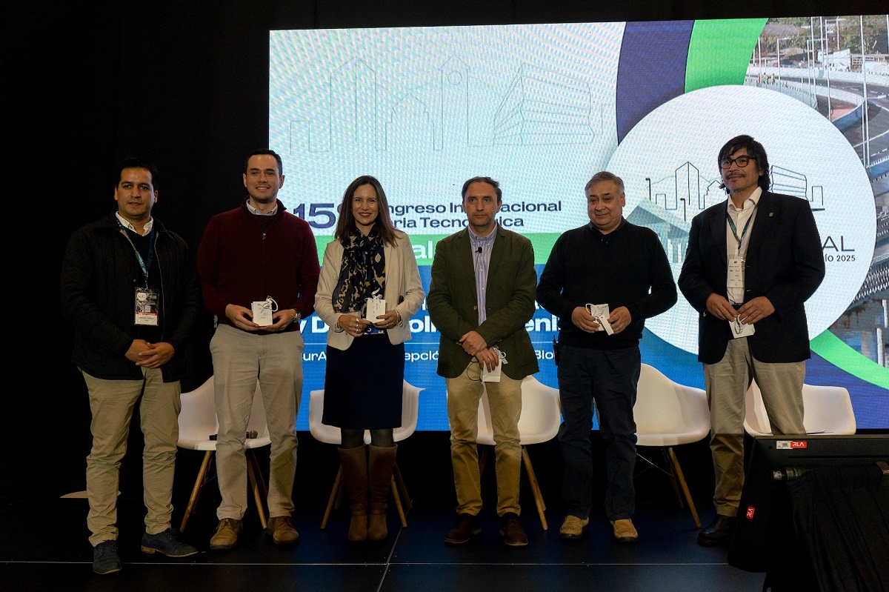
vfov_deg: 43.6
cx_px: 444
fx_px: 740
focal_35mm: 30
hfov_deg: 62.0
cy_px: 296
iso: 1250
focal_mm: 30
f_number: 6.3
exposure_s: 1/160
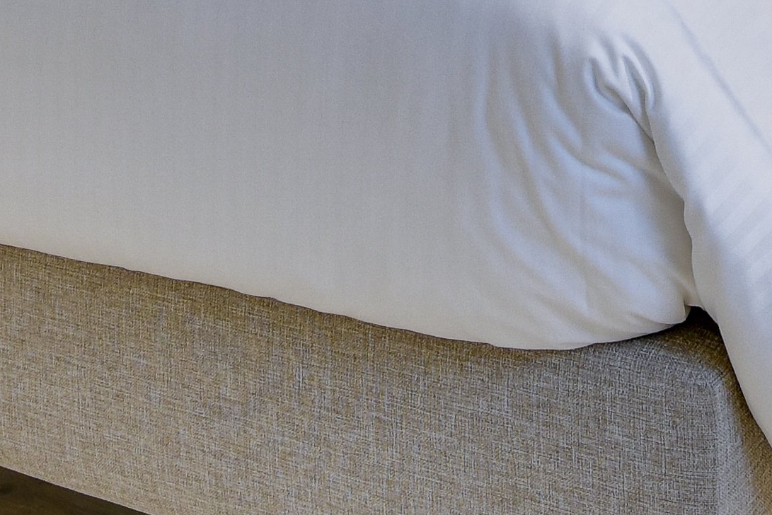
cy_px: -562
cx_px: 614
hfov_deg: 25.0
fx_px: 1716
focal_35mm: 80
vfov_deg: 14.0
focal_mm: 10
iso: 400
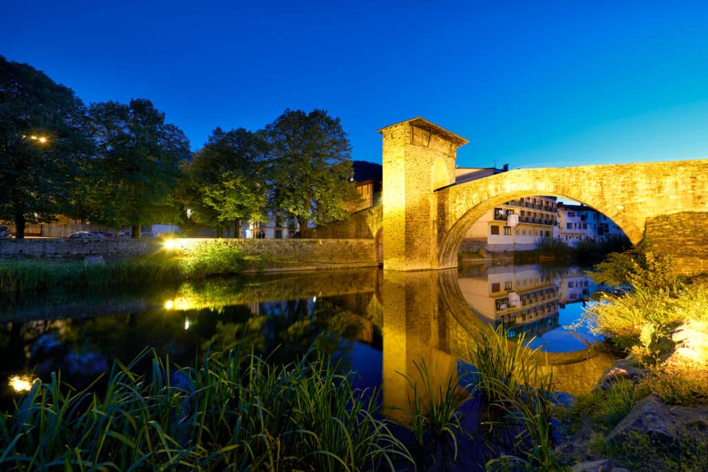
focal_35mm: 14
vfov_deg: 81.2
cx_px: 354
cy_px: 236
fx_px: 275
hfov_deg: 104.2
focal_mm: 14
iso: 100
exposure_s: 4
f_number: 8
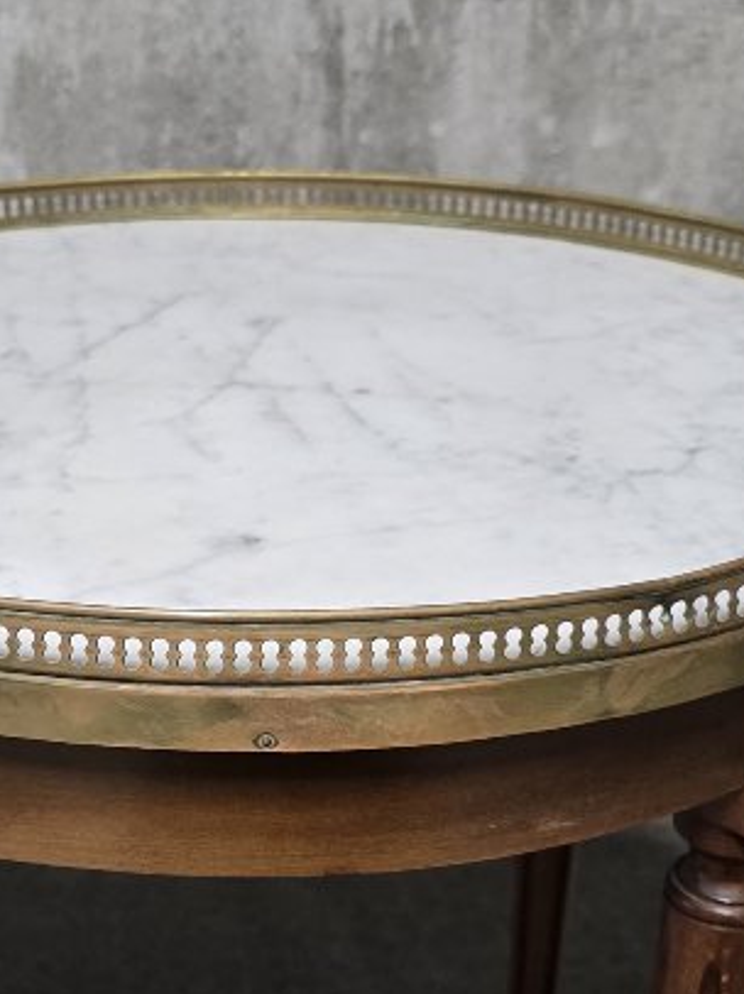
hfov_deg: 21.4
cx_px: 198
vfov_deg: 28.1
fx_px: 1951
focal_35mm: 68
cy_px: 754
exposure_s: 1/100
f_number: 1.7
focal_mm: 6.3
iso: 640
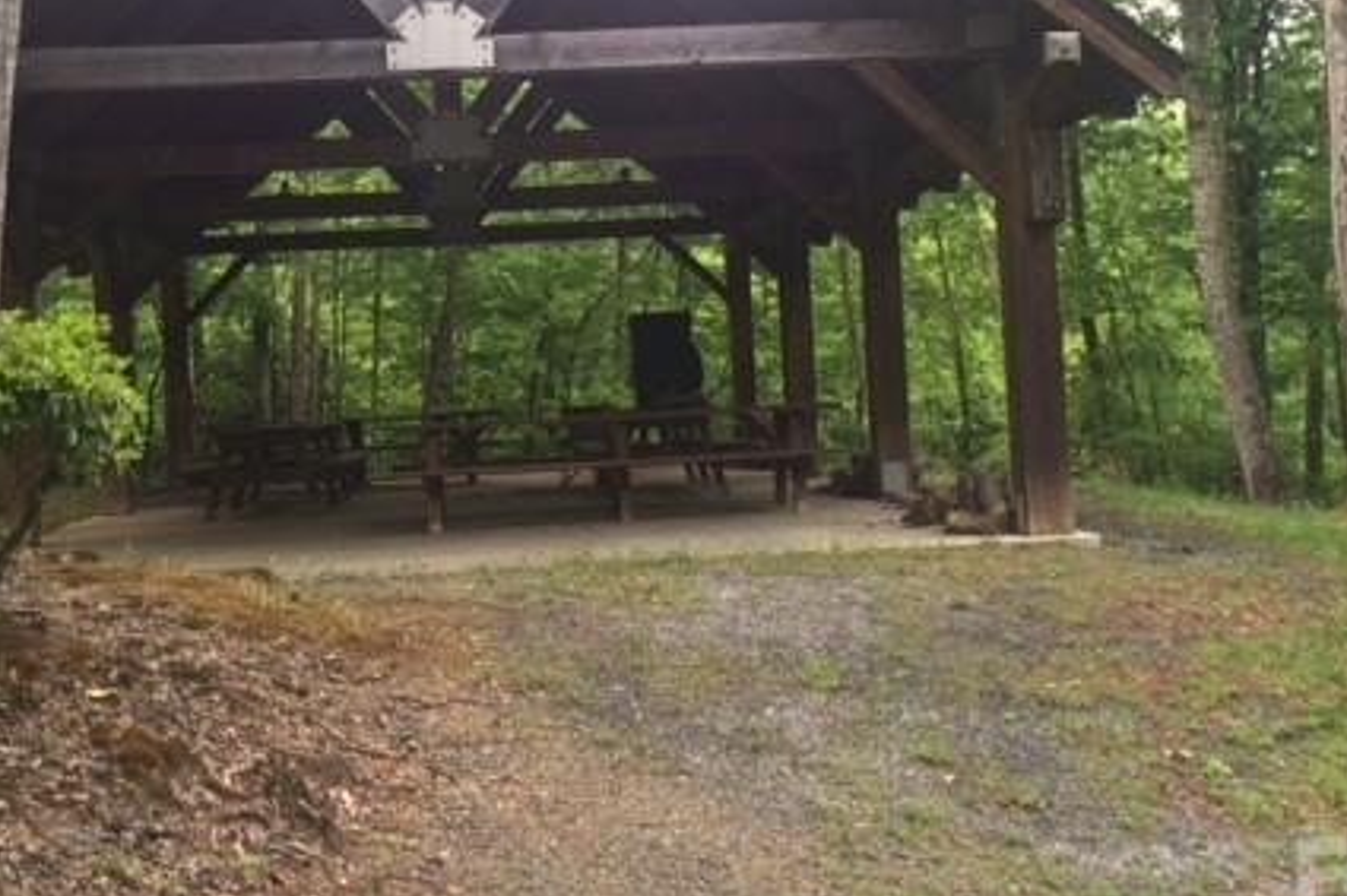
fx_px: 1758
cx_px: 599
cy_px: 272
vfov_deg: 28.4
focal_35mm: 47
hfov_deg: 41.9
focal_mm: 4.12
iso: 50
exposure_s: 1/60
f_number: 2.2
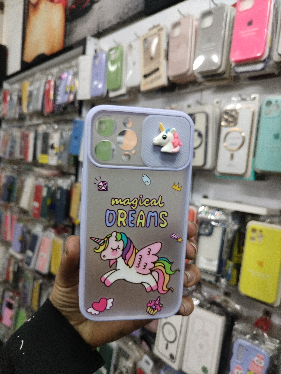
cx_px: 140
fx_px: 281
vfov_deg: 67.3
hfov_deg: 53.1
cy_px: 187
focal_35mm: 26
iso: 200
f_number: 1.8
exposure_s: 1/50
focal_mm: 4.7
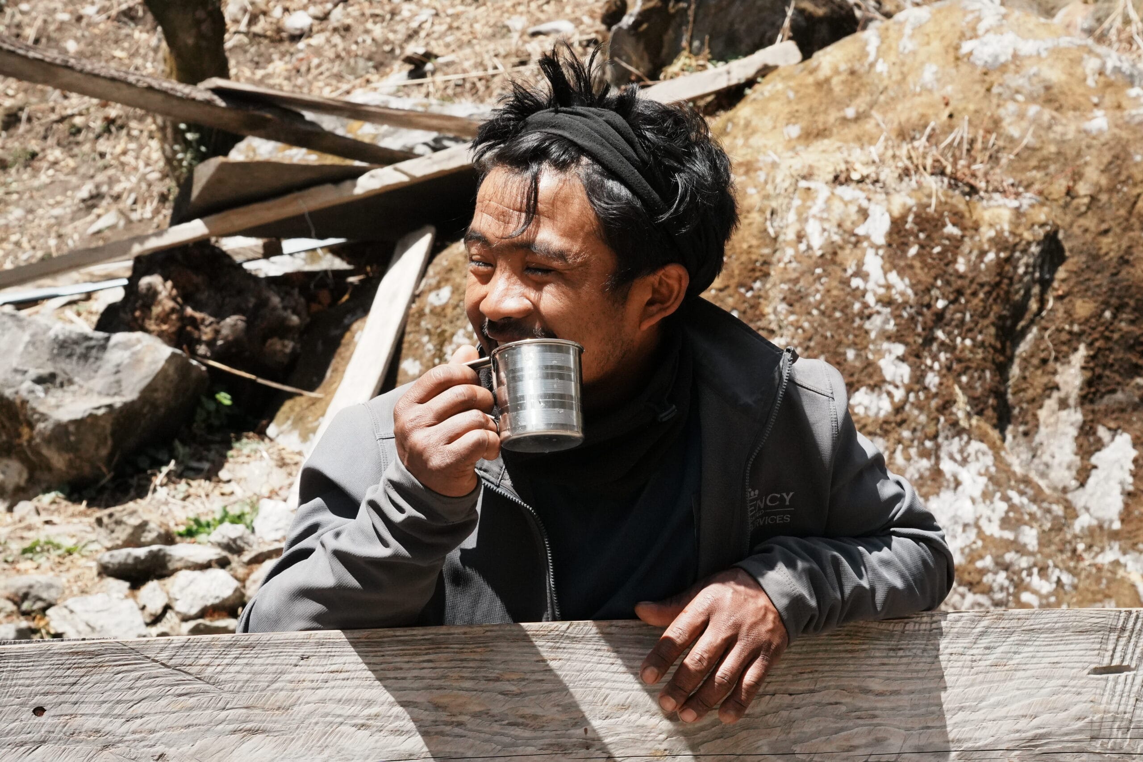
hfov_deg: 32.3
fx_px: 1972
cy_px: 381
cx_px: 572
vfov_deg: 21.9
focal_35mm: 62
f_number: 9
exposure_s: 1/2500
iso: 2000
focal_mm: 41.4
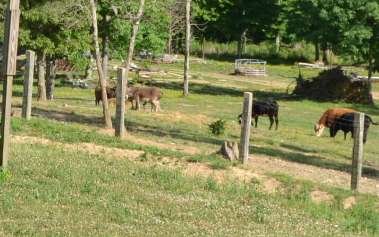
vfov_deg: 6.6
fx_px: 1994
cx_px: 284
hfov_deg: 10.8
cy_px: -206
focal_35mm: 193
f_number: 5.6
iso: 100
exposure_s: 1/320
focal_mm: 30
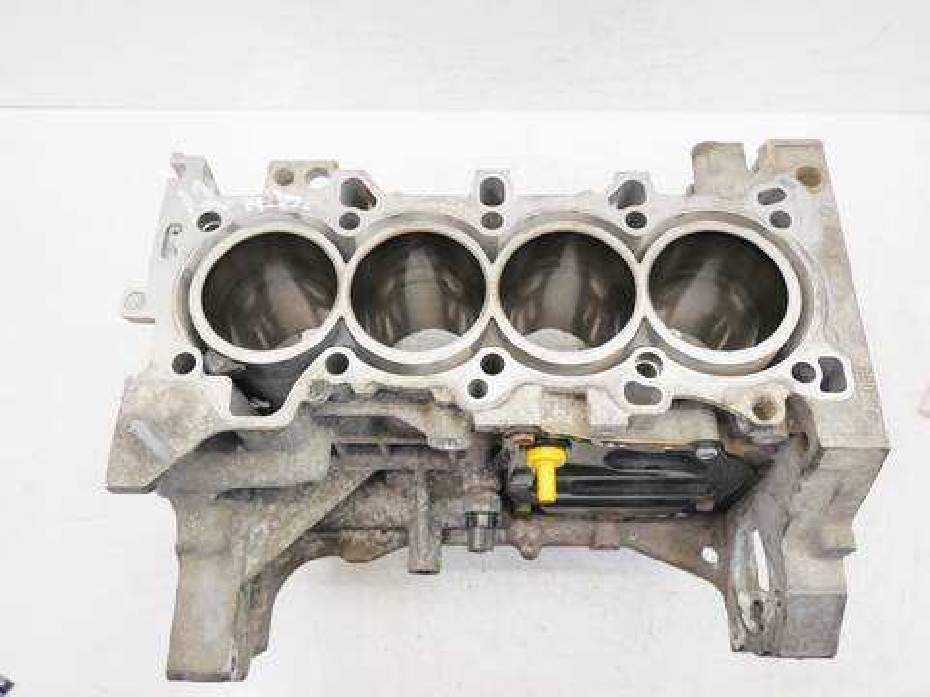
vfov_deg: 46.8
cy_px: 348
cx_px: 465
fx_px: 806
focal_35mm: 30
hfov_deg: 60.0
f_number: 3.8
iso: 250
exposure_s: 1/60
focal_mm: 15
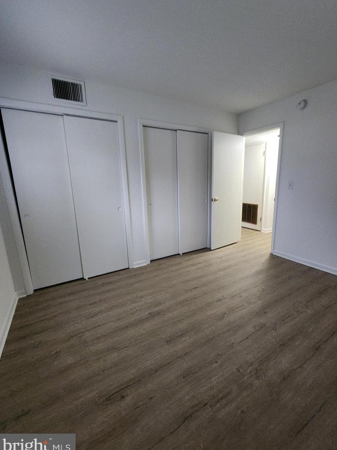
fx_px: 182
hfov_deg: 85.6
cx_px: 178
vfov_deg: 102.0
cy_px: 217
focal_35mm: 14
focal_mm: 2.2
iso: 640
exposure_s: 1/24
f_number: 2.2
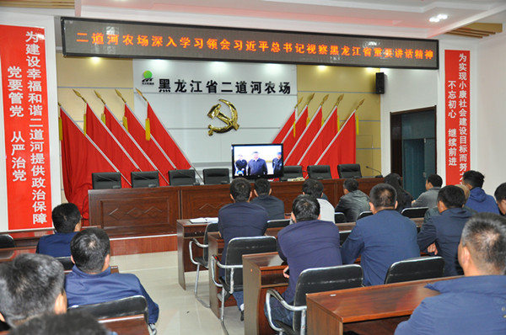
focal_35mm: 38
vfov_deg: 35.4
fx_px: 526
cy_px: 168
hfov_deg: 51.4
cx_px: 253
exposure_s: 1/60
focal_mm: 25
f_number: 4
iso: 800
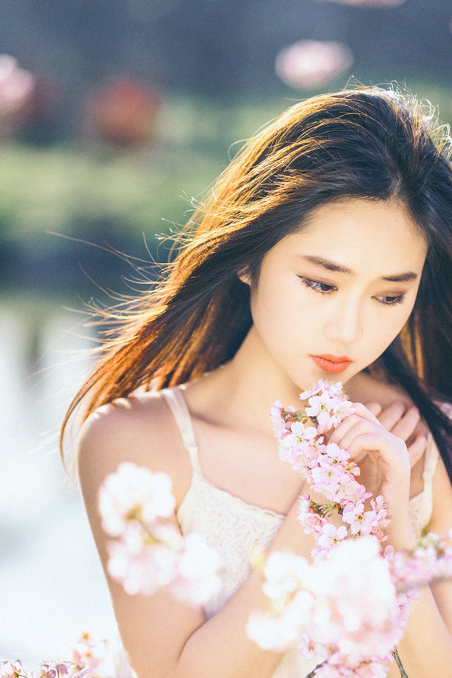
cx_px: 356
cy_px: 481
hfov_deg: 10.1
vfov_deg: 15.1
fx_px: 2541
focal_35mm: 135
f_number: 1.6
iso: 50
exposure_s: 1/1000
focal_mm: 85
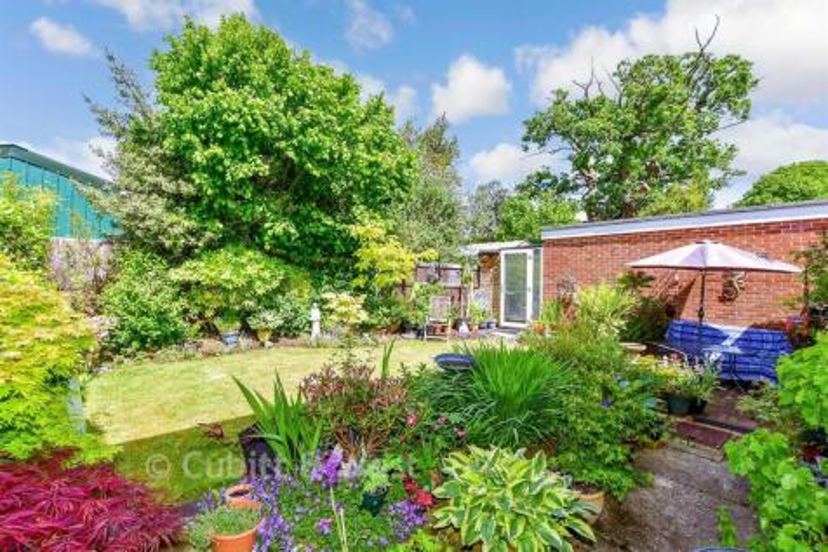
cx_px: 414
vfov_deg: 77.3
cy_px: 276
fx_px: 345
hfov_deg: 100.4
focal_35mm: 15
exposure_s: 1/250
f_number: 8
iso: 250
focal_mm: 10
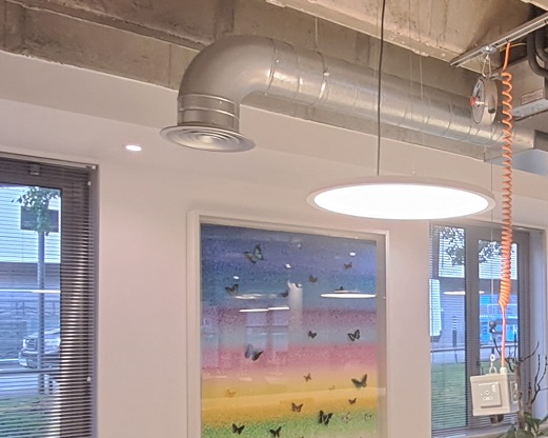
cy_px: 310
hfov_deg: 42.5
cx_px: 505
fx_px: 632
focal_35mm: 39
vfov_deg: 37.5
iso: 200
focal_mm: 1.42
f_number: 2.2
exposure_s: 1/33
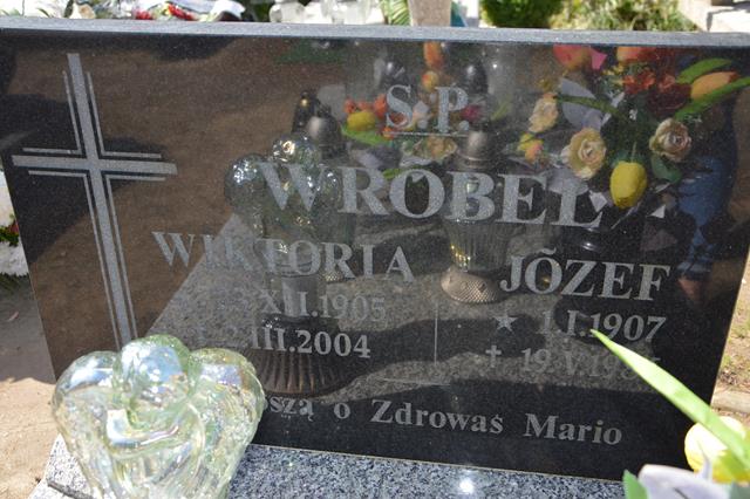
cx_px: 375
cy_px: 250
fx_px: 781
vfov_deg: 35.5
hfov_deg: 51.3
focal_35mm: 38
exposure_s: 1/200
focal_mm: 25
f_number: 4.5
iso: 100
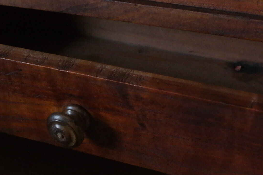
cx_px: 164
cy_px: 170
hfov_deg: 24.7
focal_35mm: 82
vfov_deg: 16.4
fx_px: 599
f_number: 5.6
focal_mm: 20
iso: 3200
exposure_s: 1/30
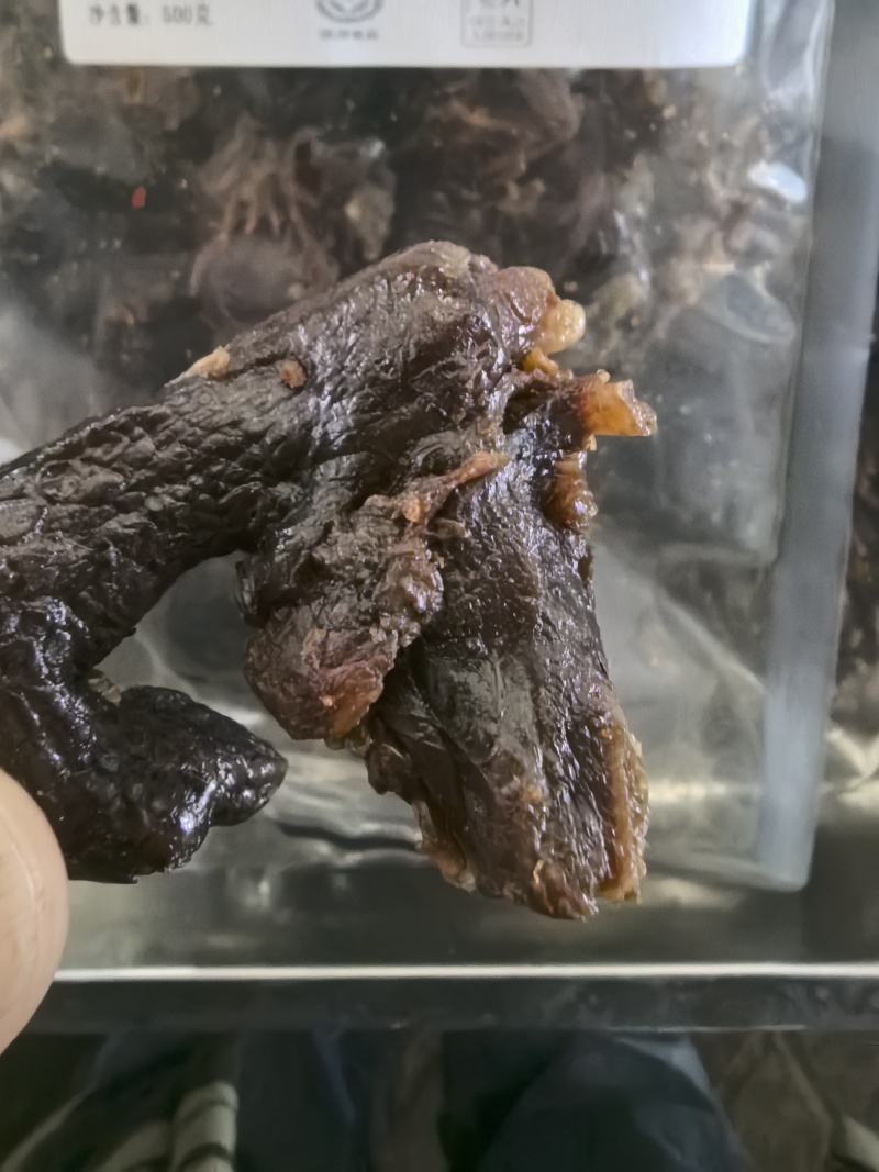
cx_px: 440
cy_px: 586
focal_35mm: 27
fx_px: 914
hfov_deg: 51.3
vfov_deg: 65.3
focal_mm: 1.76
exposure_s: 1/20
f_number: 2.2
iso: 2000
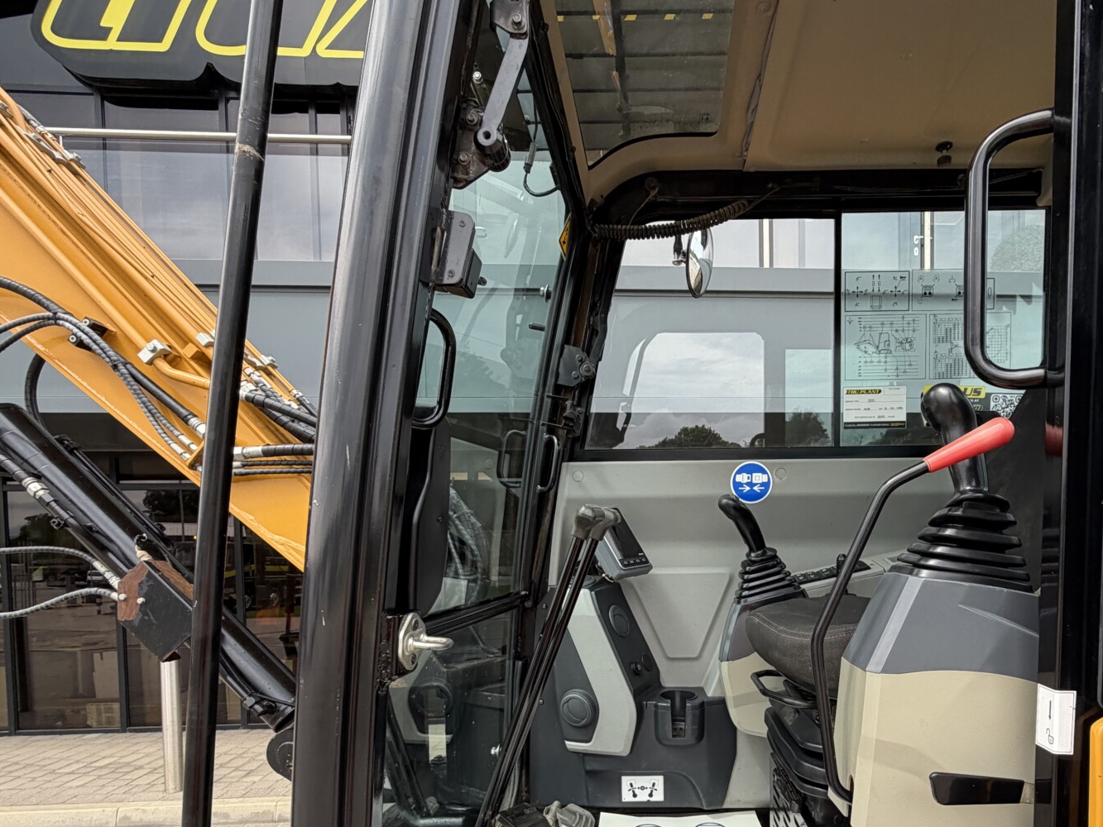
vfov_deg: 60.8
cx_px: 666
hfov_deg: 78.0
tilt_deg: -1.8
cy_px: 593
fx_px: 669
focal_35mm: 21
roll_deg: +1.7
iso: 50
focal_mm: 2.22
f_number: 2.2
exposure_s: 1/408
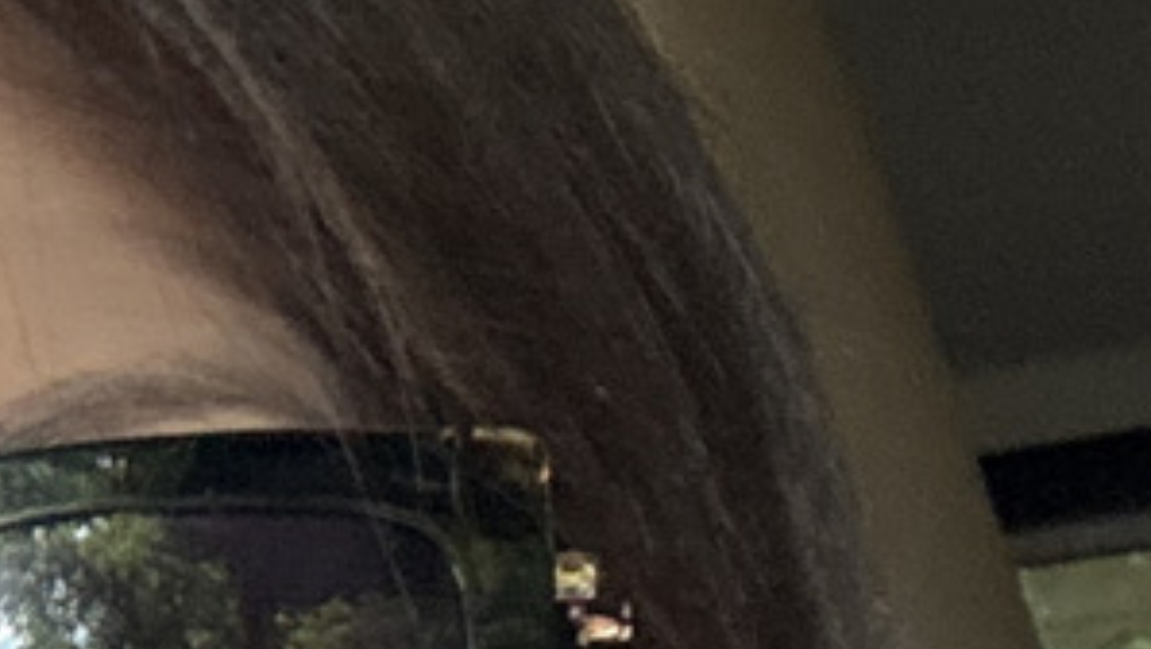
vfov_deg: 6.2
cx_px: -738
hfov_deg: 12.0
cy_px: 2457
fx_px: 5130
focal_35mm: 168
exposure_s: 1/122
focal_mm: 2.69
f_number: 1.9
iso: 64
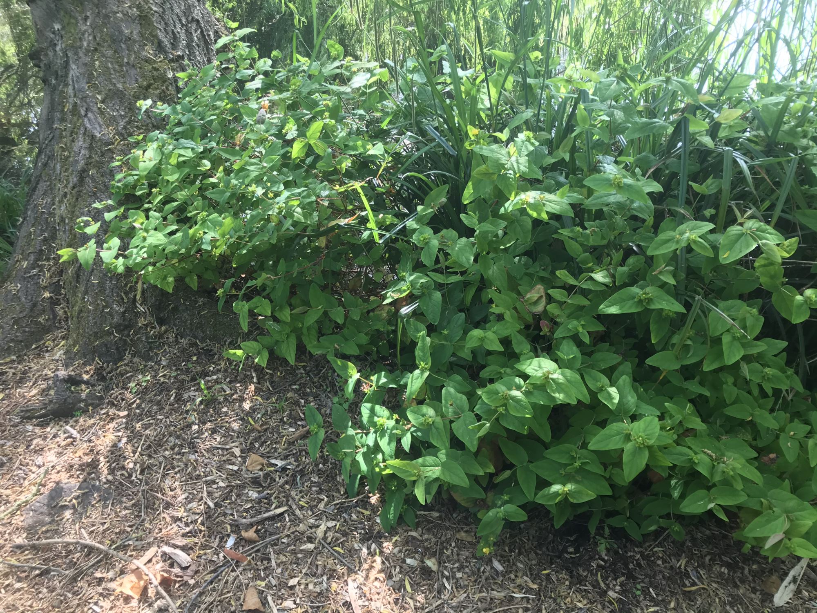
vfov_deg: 49.7
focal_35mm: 28
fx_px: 661
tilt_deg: -32.3
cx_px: 408
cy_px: 306
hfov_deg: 63.4
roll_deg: +3.6
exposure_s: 1/50
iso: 25
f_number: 1.8
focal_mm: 3.99
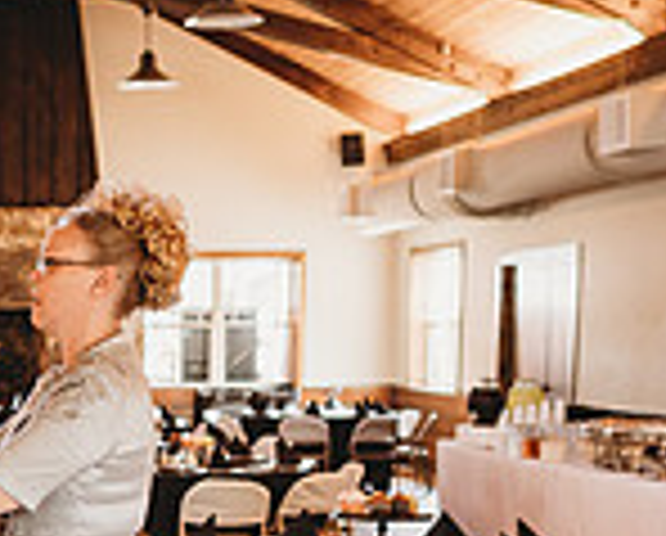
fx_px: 1738
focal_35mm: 88
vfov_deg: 17.1
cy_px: 561
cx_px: -45
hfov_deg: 20.8
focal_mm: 24
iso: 800
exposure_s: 1/125
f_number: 2.5
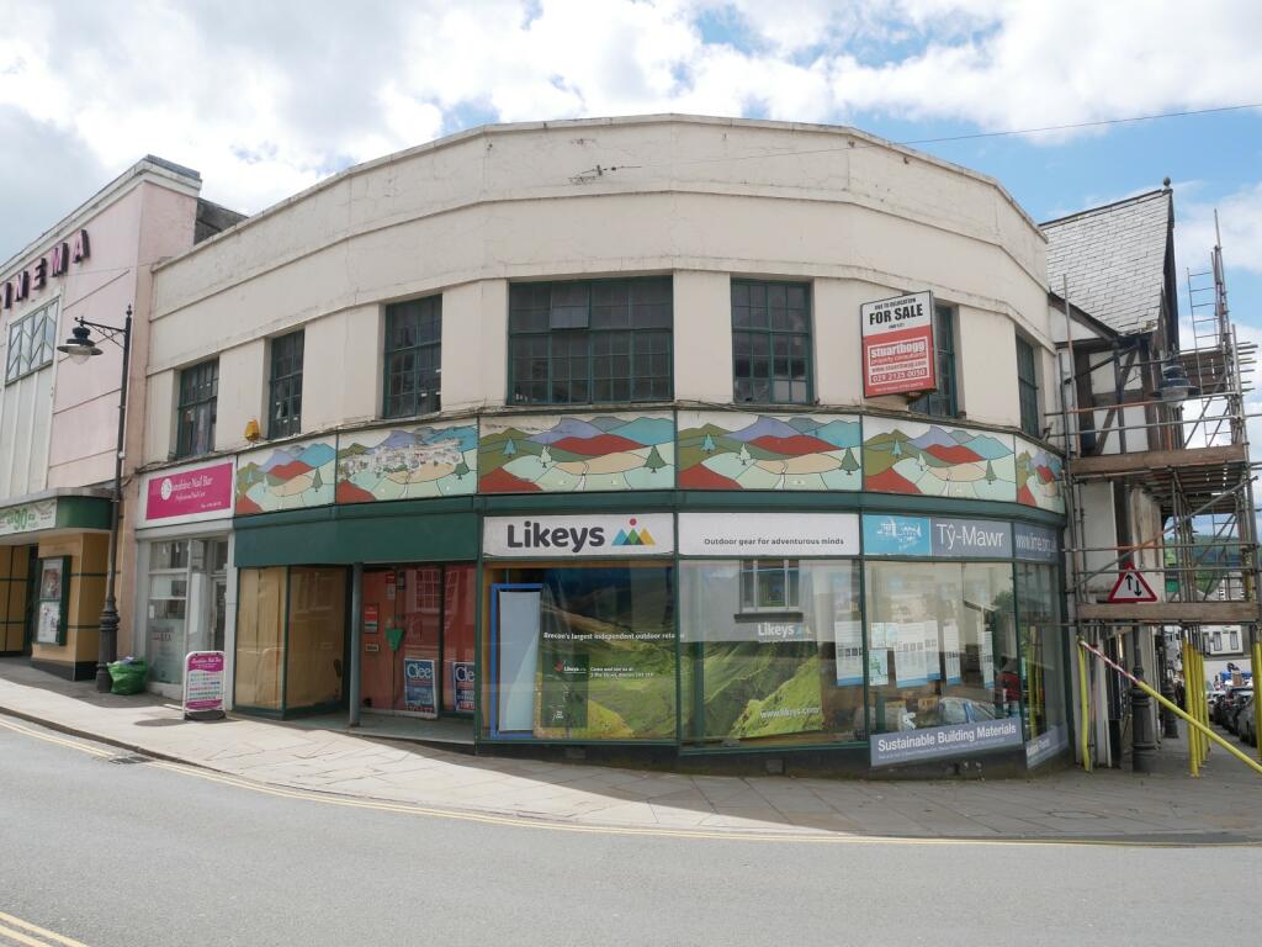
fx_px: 875
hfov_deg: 71.6
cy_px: 474
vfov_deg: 56.8
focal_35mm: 24
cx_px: 631
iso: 200
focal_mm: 12
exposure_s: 1/250
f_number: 9
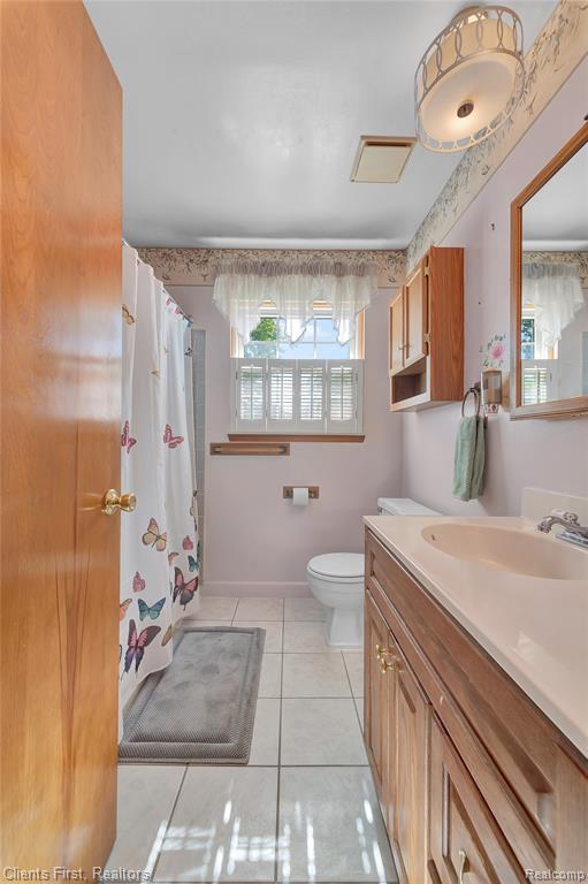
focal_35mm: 14
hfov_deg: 81.1
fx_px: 343
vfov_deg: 104.3
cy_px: 442
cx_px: 294
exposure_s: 1/13
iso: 100
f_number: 9
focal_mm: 14
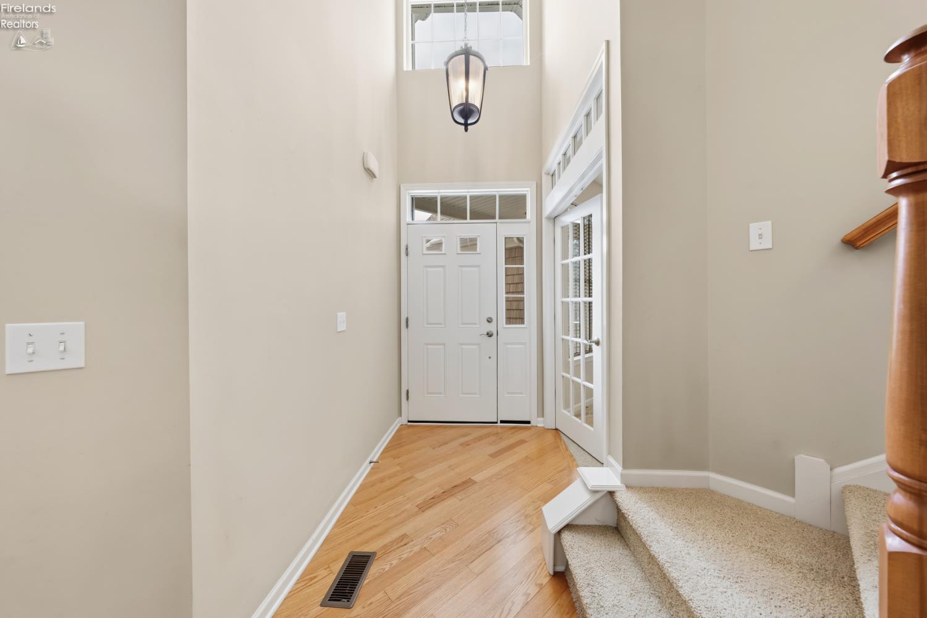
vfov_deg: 90.0
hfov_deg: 112.6
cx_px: 464
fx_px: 309
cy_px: 309
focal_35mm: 12
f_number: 8
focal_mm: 12
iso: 100
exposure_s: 1/15
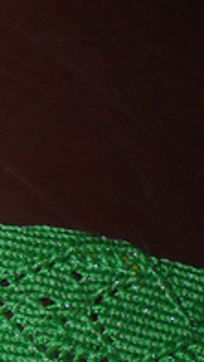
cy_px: 397
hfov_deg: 8.6
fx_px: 1191
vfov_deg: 16.8
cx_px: -338
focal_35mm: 124
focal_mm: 6.2
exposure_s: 1/45
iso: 100
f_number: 8.9
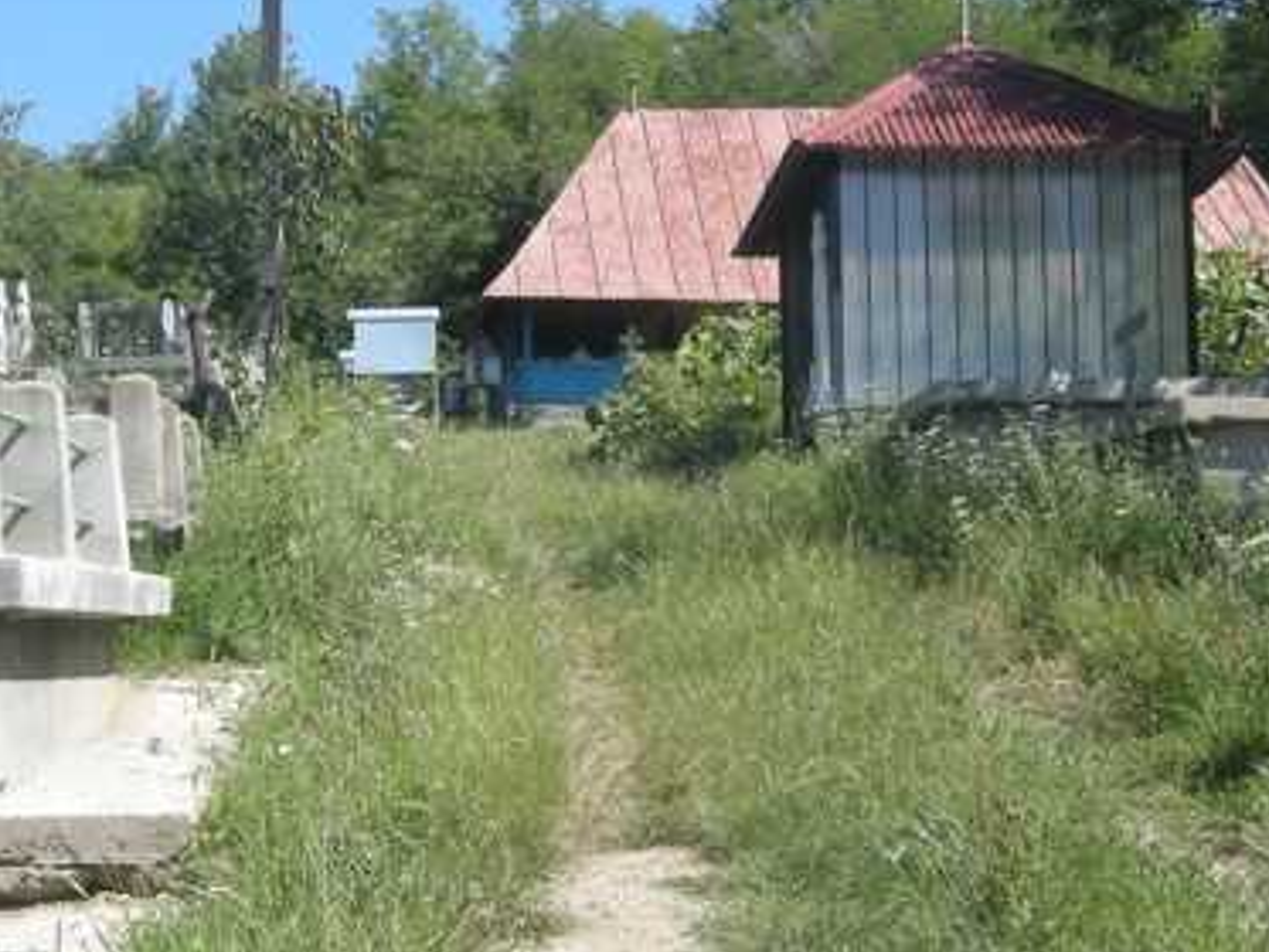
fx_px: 2750
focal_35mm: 75
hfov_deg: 25.9
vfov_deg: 19.6
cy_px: 507
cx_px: 755
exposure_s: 1/230
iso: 64
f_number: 4.8
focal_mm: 7.5
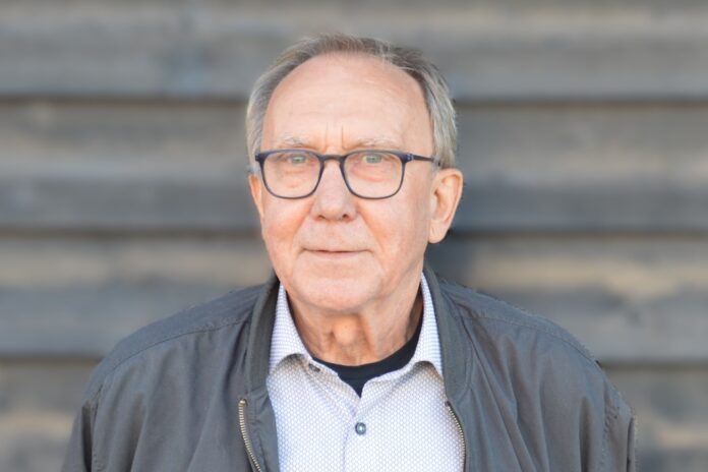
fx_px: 1475
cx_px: 354
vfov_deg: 18.2
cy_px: 236
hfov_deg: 27.0
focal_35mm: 75
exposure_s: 1/80
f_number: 5
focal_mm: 50
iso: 400
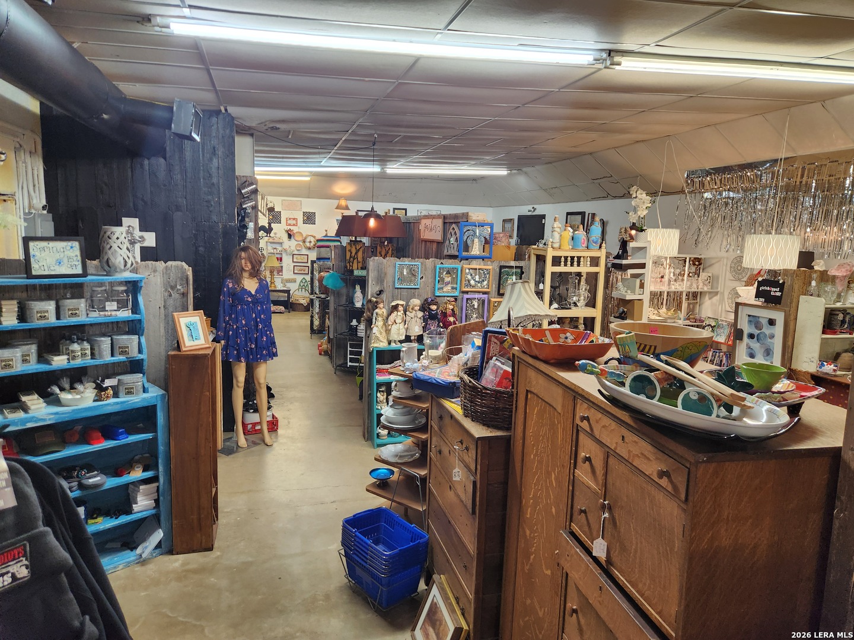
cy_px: 320
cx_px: 427
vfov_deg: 58.9
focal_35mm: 23
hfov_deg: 73.9
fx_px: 567
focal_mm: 5.4
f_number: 1.8
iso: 200
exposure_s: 1/120
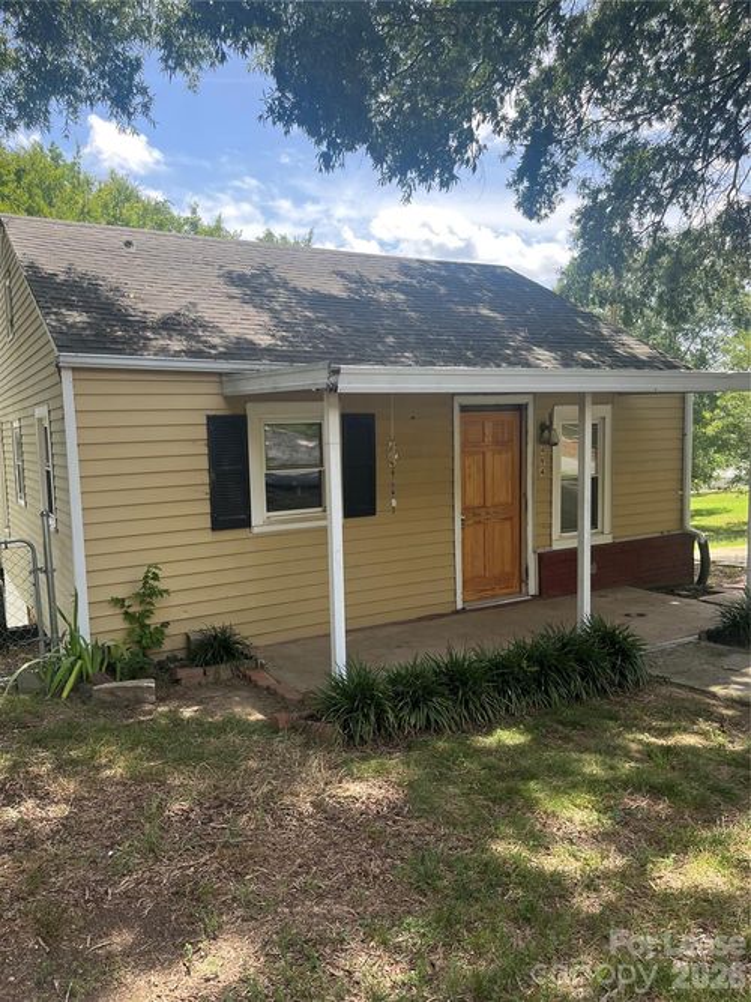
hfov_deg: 53.0
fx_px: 752
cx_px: 376
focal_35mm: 26
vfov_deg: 67.3
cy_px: 501
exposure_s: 1/701
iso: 50
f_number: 1.6
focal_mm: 5.1
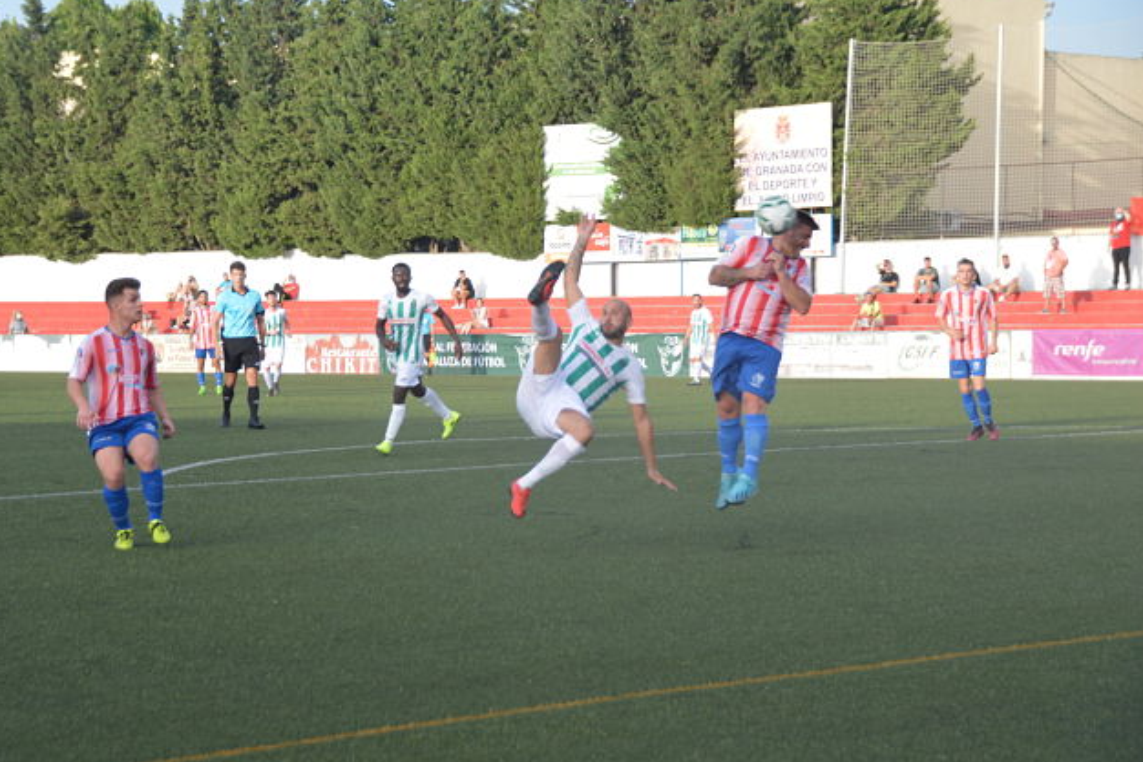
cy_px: 355
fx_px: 3301
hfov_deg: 19.6
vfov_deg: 13.2
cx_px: 513
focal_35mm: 104
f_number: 5
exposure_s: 1/500
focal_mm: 62
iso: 400
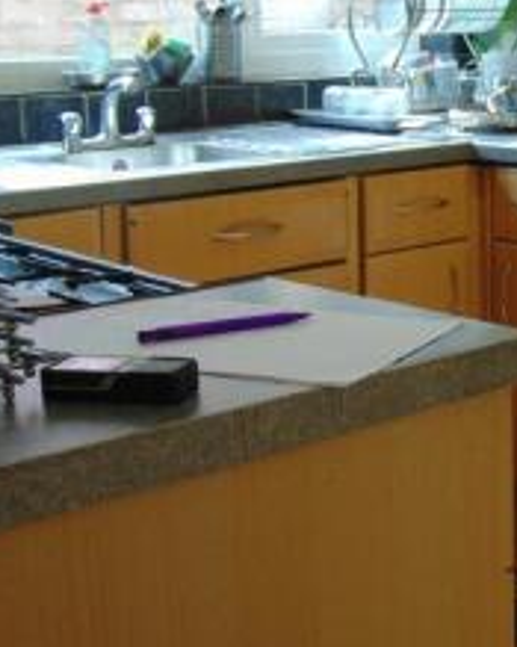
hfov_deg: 23.0
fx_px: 1244
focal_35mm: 65
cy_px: 259
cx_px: 451
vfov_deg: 29.1
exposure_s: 1/60
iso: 80
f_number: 3
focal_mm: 4.5
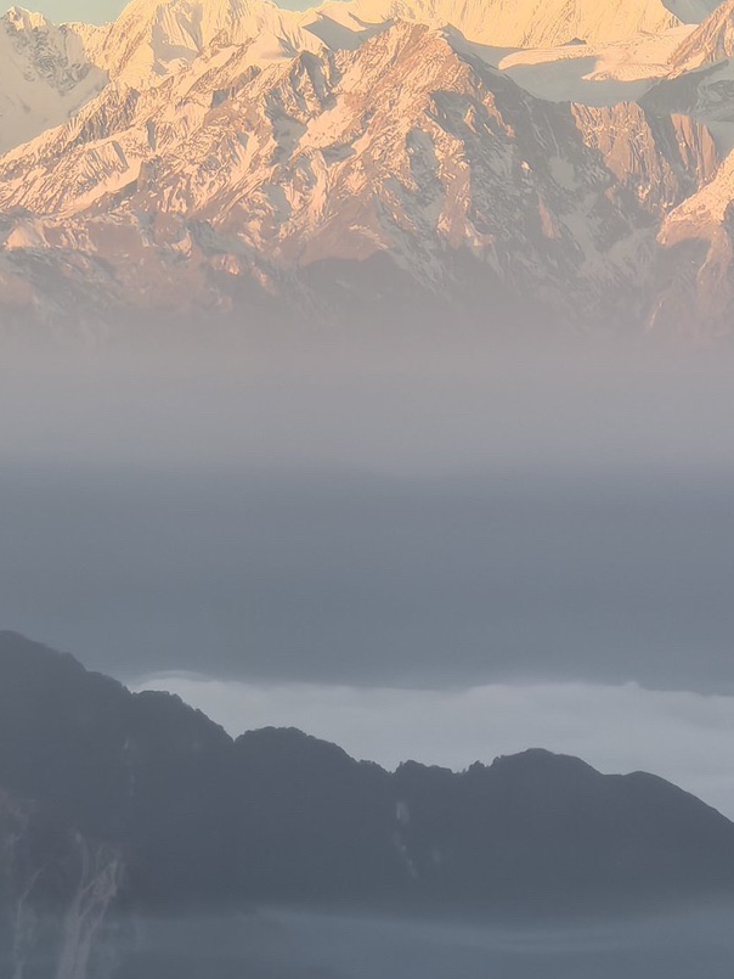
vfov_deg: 8.4
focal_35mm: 236
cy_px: 418
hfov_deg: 6.3
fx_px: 6670
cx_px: 865
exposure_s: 1/109
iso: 50
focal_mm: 14.6
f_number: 3
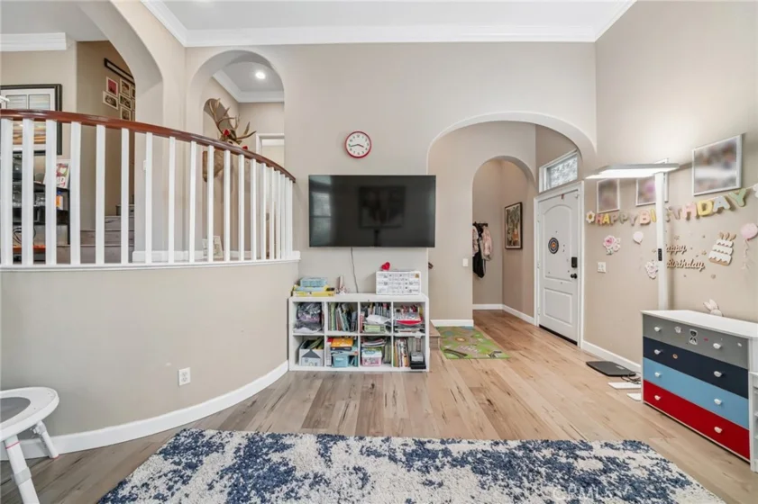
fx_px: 274
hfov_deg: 108.3
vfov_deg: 85.4
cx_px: 379
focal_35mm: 13
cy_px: 252
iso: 400
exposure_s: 1/8
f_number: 9
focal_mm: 13
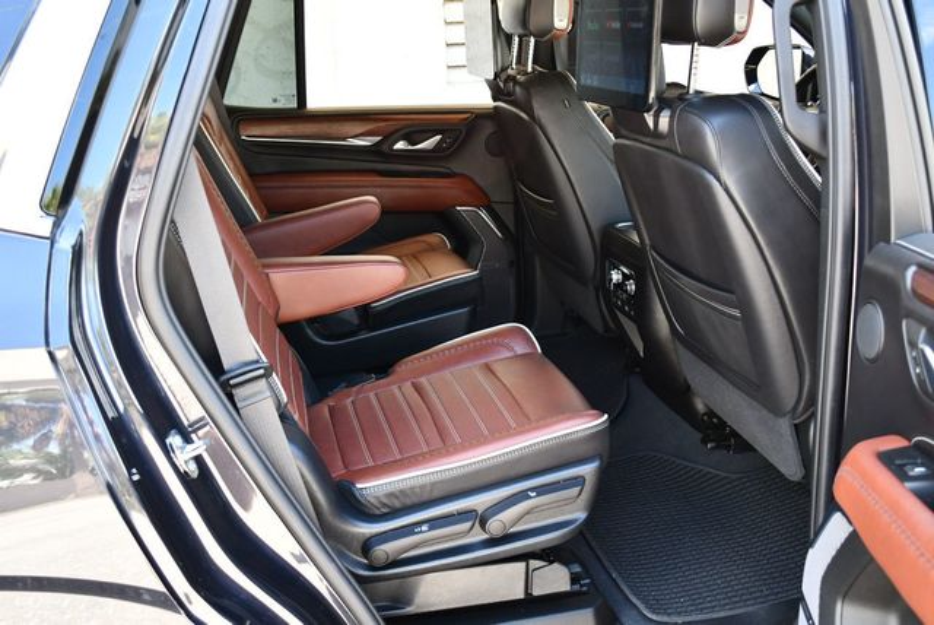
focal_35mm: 36
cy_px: 312
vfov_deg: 36.9
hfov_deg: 53.1
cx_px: 467
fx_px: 935
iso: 800
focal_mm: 18
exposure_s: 1/250
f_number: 3.5
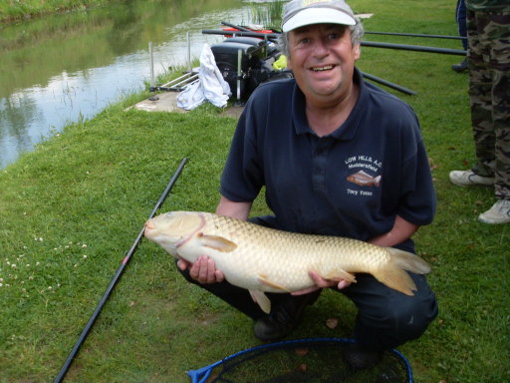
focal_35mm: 37
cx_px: 255
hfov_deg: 50.1
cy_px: 192
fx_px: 545
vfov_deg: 38.7
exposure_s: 1/60
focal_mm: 6.3
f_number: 7
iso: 80
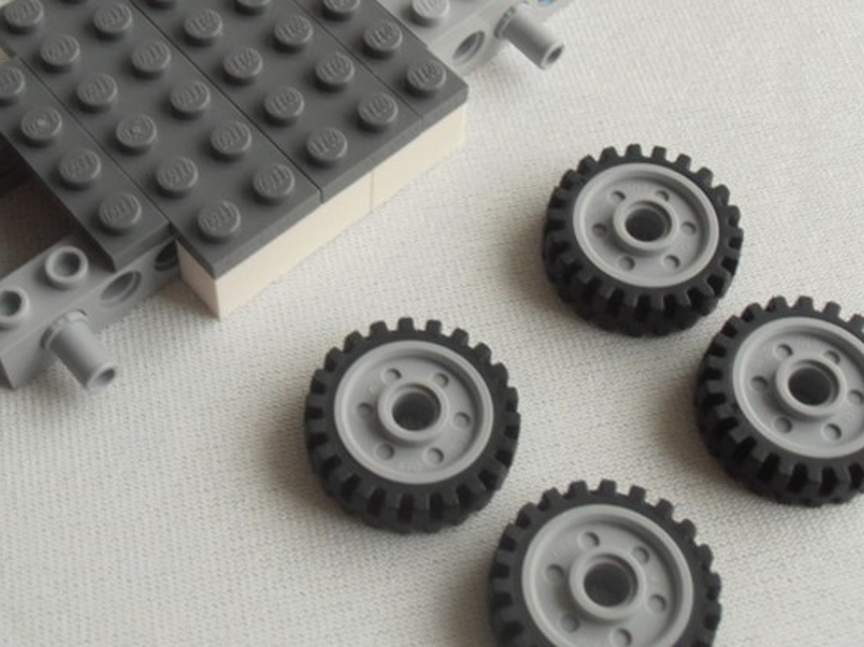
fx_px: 1522
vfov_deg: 23.9
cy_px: 195
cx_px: 375
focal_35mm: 61
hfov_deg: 31.7
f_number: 3.9
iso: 125
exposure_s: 1/30
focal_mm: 6.61
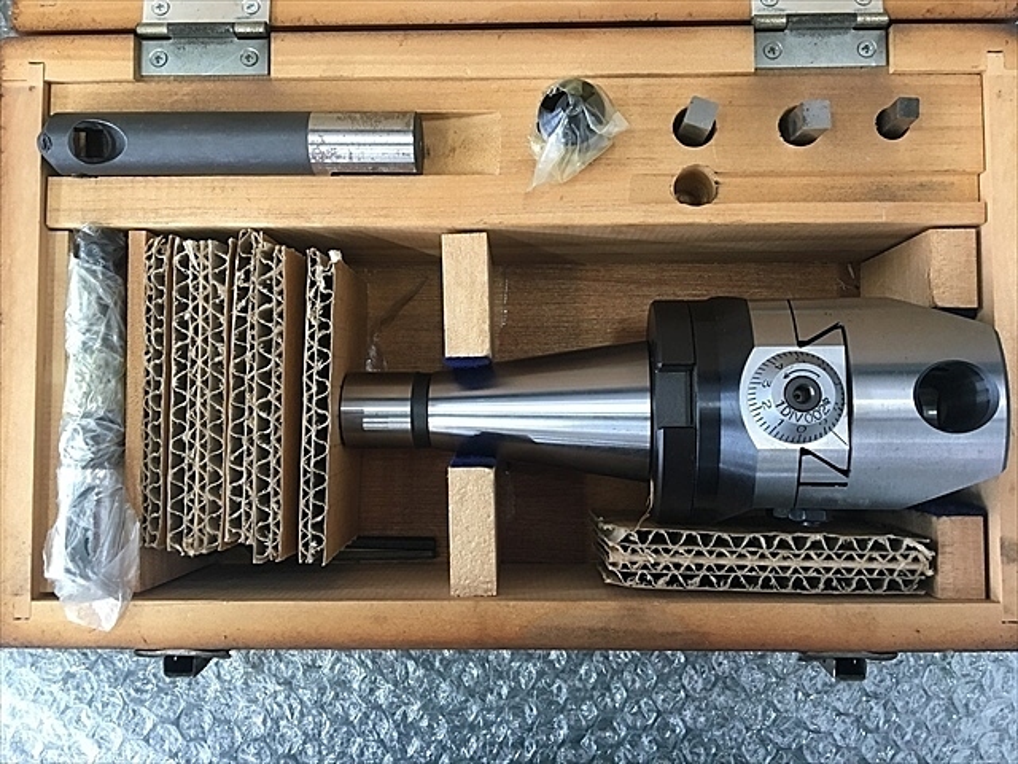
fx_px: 853
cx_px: 509
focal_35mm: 29
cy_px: 382
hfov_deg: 61.7
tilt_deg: -87.3
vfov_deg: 48.2
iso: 125
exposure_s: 1/30
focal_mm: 4.15
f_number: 2.2
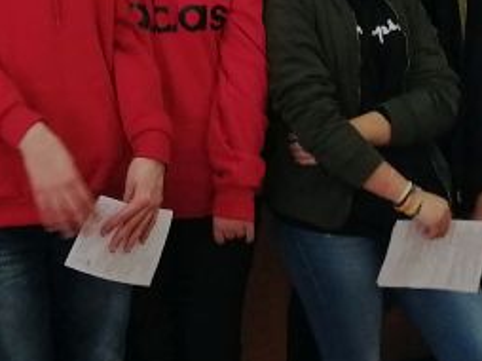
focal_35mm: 123
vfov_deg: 11.1
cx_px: -49
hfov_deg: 15.6
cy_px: -306
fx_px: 1711
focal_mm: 3.95
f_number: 1.8
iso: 100
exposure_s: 1/33.3
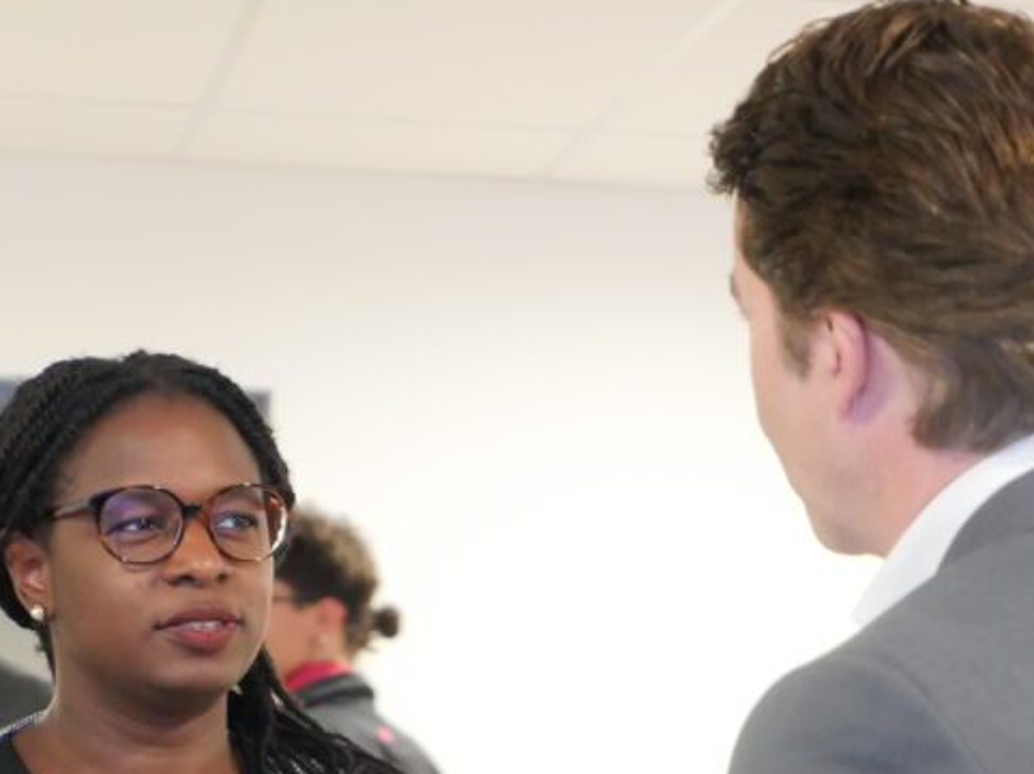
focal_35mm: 136
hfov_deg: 14.5
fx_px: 4060
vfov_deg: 10.8
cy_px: 819
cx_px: 579
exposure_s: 1/80
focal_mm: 32
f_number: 2.8
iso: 2500
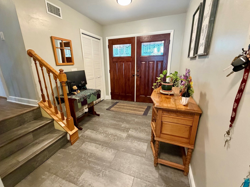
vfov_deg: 81.8
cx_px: 125
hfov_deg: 98.2
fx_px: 108
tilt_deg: -15.2
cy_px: 93
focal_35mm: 15
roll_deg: +0.3
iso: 640
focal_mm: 2.22
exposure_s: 1/60
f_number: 2.2
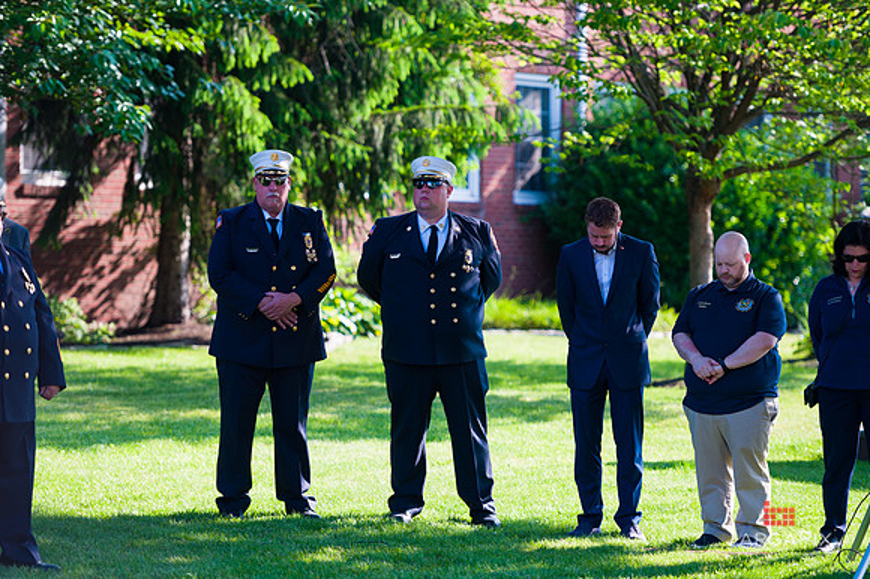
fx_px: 3502
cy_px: 290
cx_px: 435
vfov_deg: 9.5
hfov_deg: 14.2
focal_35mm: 145
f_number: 3.2
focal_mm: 145
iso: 200
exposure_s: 1/640
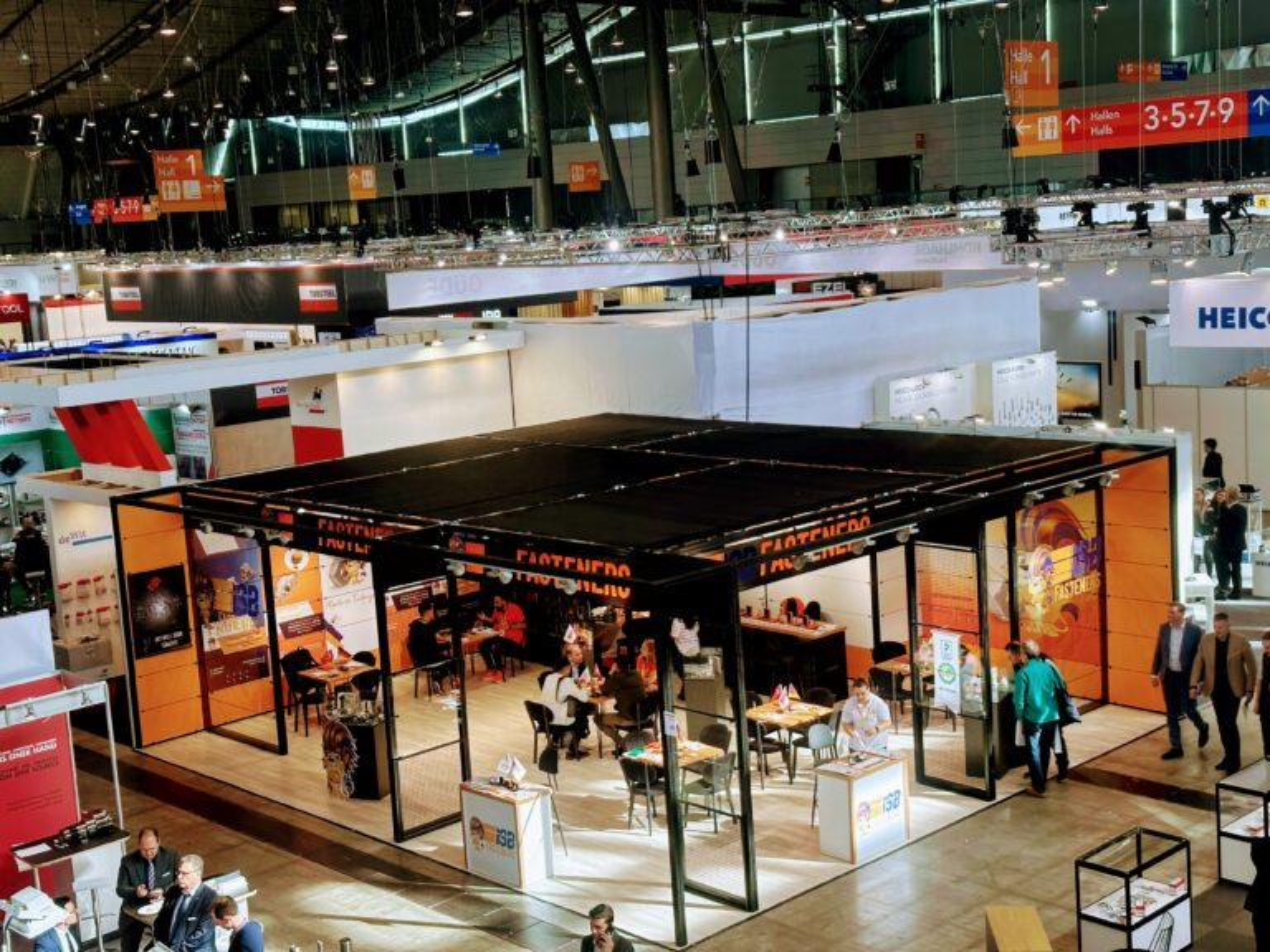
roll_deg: +3.6
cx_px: 635
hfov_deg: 39.7
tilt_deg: -10.1
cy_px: 476
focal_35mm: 48
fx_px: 1761
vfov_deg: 30.3
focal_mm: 6.86
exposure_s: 1/162
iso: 64
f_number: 1.78
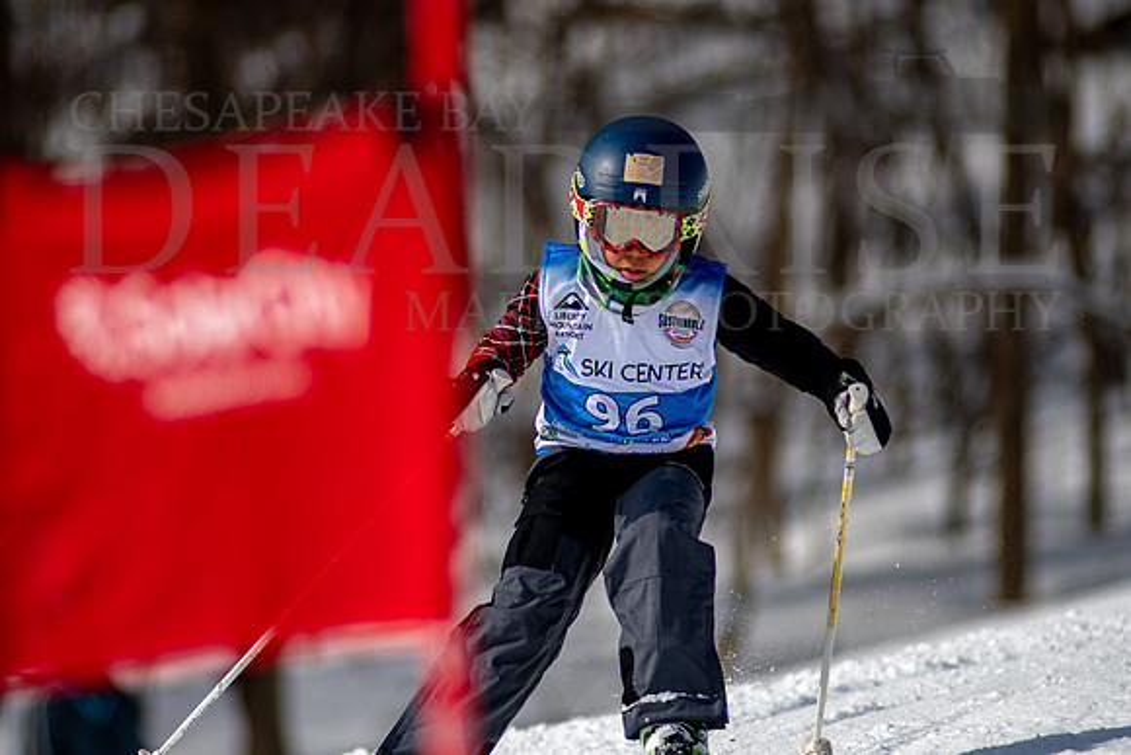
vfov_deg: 2.7
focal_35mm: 505
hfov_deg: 4.1
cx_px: 634
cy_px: 332
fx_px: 15853
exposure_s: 1/6400
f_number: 2.8
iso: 100
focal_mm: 300
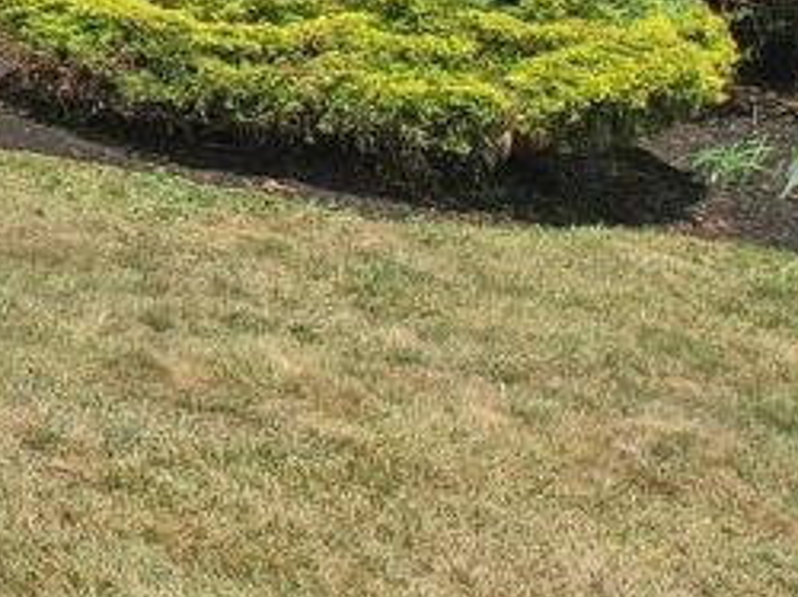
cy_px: -532
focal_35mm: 127
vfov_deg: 10.8
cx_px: -1104
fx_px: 2925
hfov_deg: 12.4
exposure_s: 1/2000
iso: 120
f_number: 2.8
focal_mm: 8.4
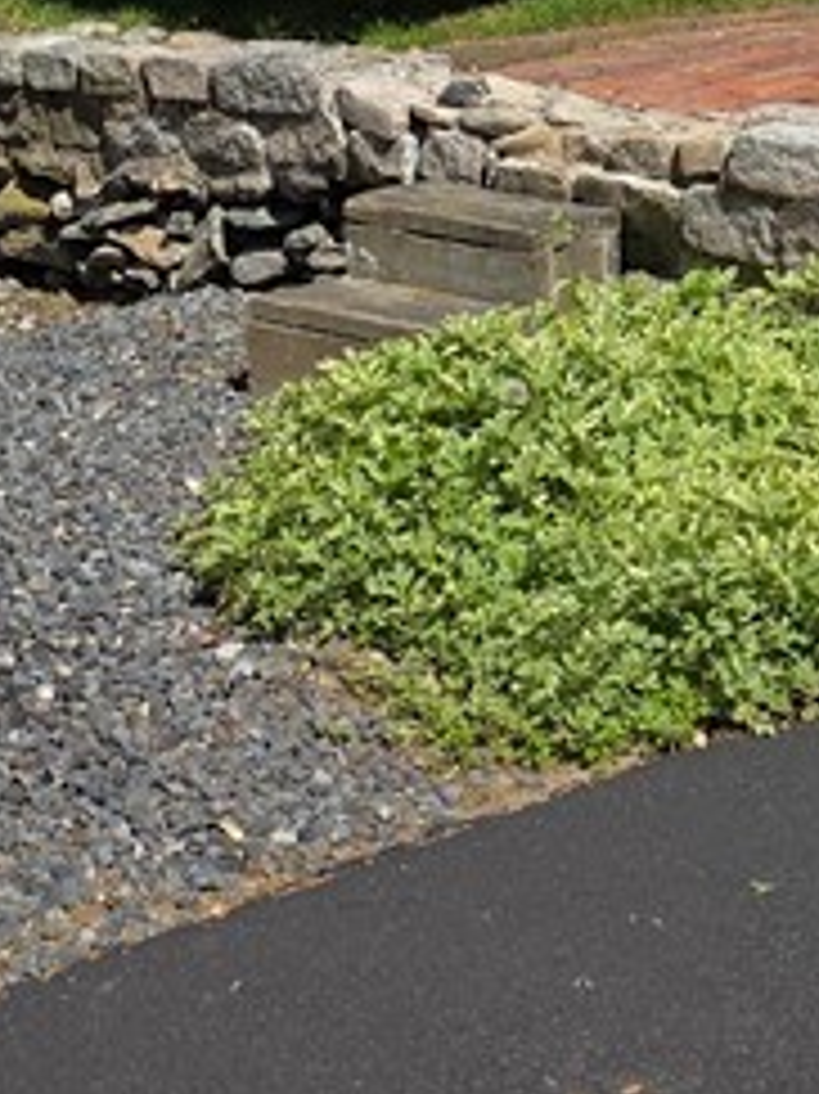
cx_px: 626
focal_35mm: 97
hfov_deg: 15.2
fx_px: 3063
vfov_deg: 18.8
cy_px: -324
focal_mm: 6.3
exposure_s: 1/1192
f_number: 1.7
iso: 12
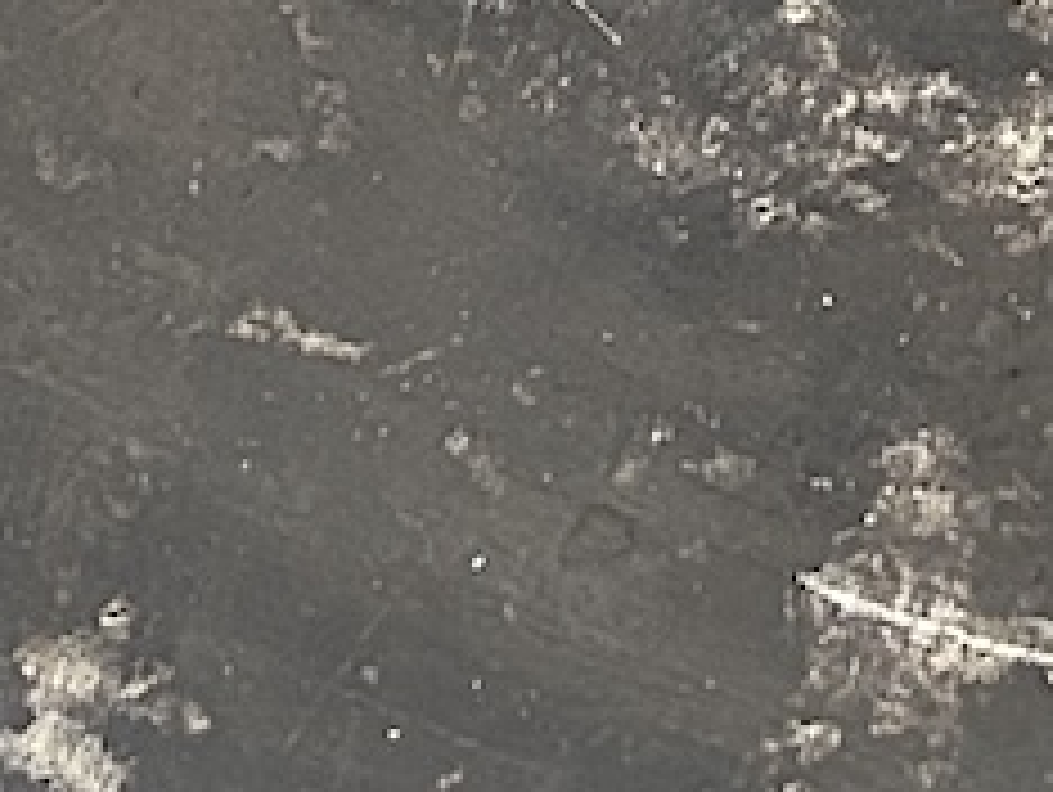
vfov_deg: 7.0
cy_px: -1174
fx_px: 6090
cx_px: 1521
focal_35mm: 200
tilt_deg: -60.4
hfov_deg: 9.6
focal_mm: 5.7
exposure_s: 1/60
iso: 500
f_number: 1.5
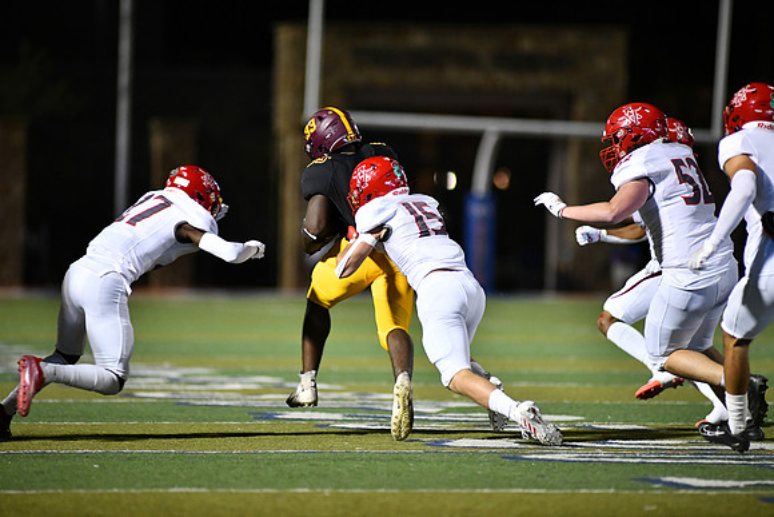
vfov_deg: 4.6
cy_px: 258
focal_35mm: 300
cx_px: 387
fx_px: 6451
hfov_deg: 6.9
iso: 3200
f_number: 2.8
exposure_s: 1/1000
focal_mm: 300
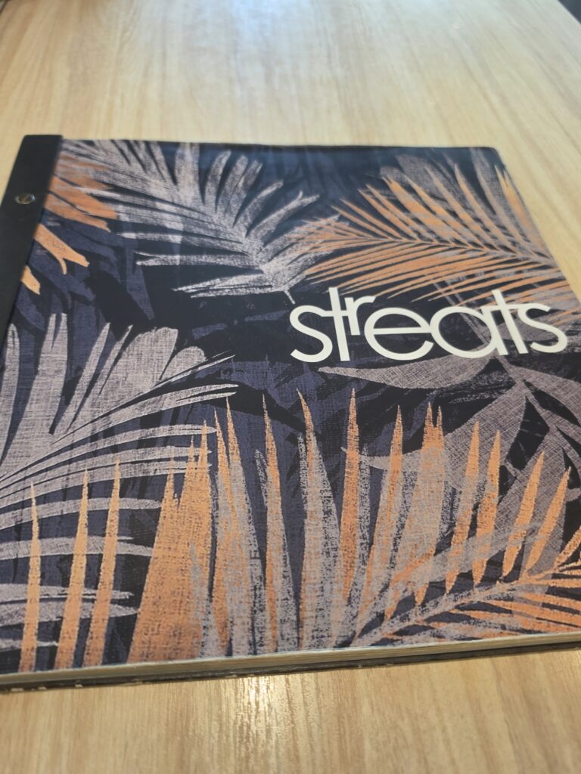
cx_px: 290
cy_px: 387
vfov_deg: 73.9
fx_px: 515
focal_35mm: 23
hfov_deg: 58.9
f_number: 1.4
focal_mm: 6.5
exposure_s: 1/66
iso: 80
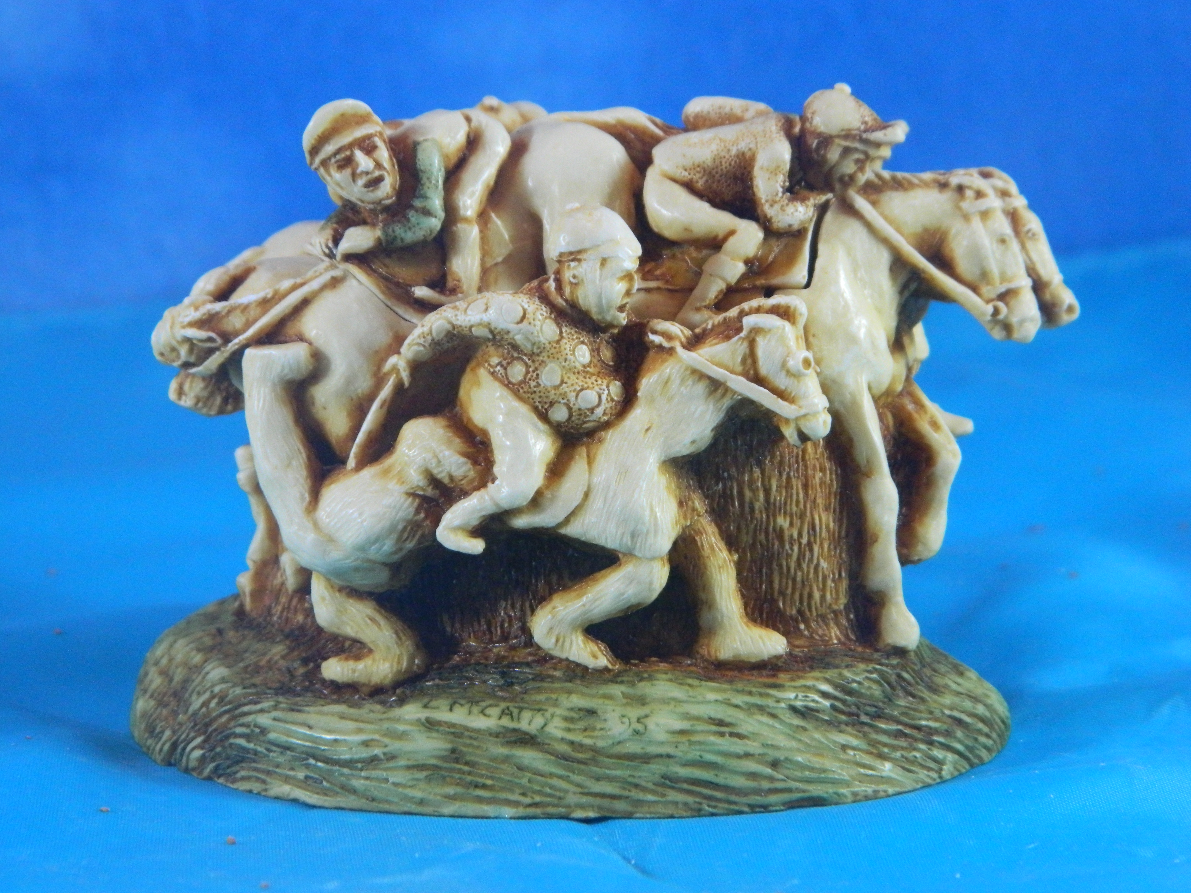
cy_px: 446
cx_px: 596
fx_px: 3544
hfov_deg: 19.1
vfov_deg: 14.4
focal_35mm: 103
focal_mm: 18.6
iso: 400
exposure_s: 1/30
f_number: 4.5
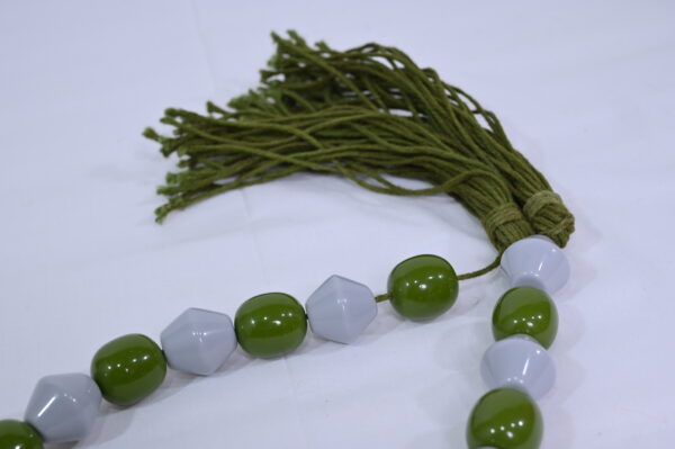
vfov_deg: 23.3
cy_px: 224
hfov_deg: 34.5
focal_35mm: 58
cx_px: 338
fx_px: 1087
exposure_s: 1/125
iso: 640
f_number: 8
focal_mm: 58
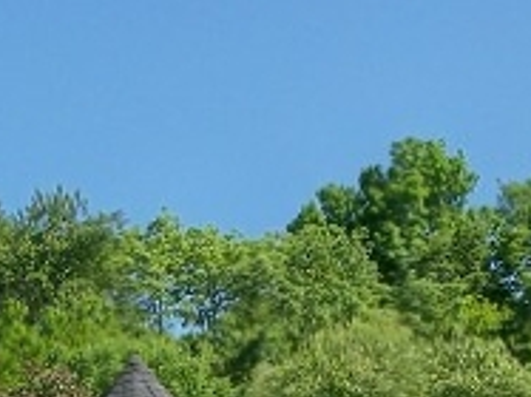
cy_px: 692
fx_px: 3603
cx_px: 48
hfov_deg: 8.4
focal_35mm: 235
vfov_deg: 6.2
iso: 50
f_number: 3.6
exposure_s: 1/500
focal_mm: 11.5
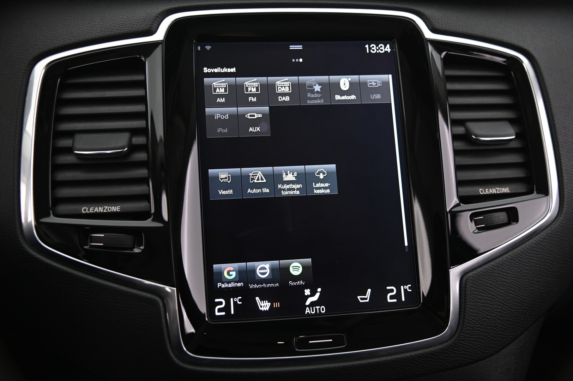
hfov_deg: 48.5
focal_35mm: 40
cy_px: 190
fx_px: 636
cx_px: 286
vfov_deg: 33.3
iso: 2000
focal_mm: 40
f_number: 4
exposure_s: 1/20
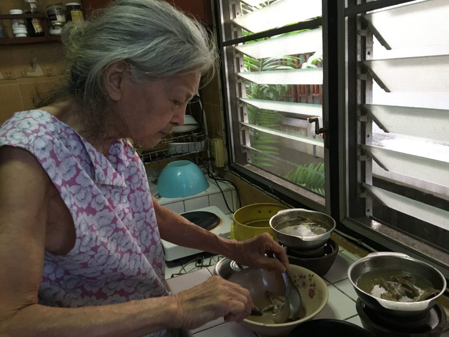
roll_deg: +6.3
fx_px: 376
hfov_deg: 61.7
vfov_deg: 48.2
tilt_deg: -15.3
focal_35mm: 29
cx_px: 224
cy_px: 168
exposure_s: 1/20
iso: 200
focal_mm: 4.15
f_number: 2.2
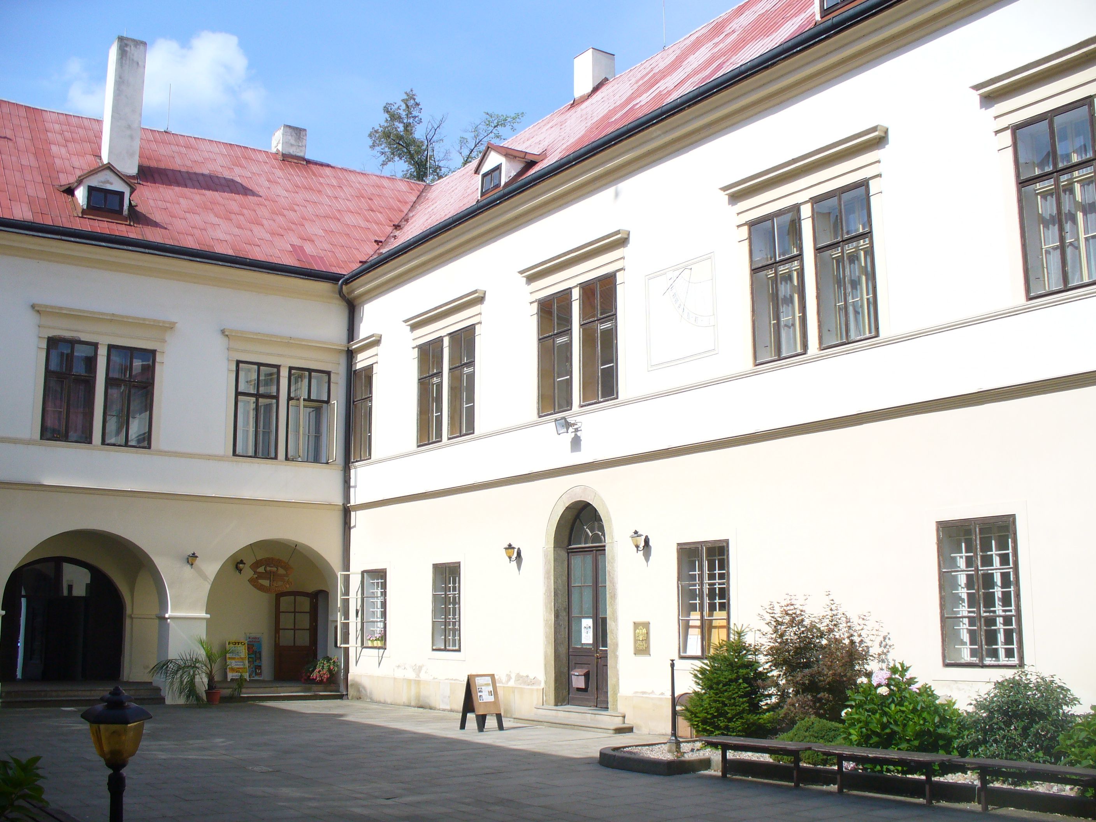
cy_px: 411
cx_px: 548
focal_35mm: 37
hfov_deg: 50.1
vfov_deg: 38.7
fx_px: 1171
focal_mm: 6.1
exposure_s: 1/320
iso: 80
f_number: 5.6
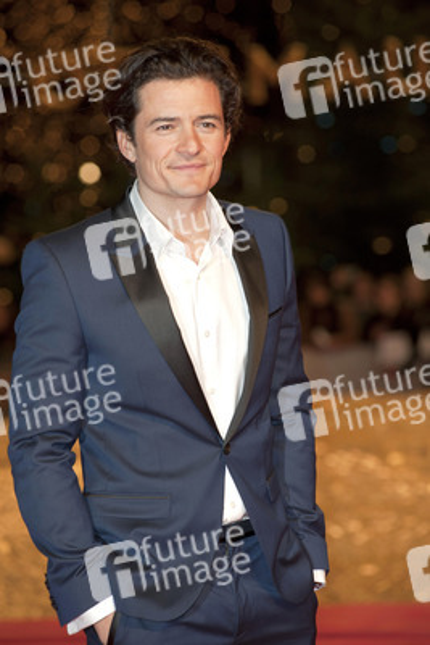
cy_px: 322
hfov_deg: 8.9
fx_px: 2774
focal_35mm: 155
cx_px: 215
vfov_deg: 13.2
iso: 1000
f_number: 5.6
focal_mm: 155
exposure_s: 1/160
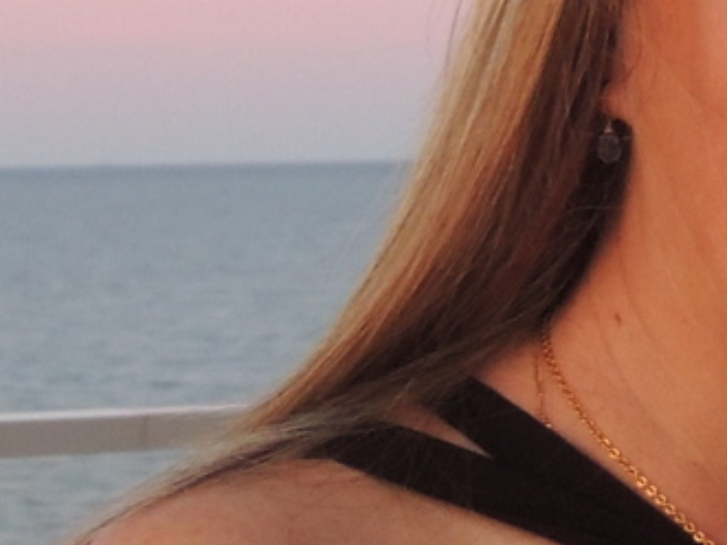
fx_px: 6088
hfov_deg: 6.7
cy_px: -35
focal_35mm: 290
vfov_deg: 5.1
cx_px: 1212
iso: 320
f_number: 3.7
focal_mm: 10.7
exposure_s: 1/60
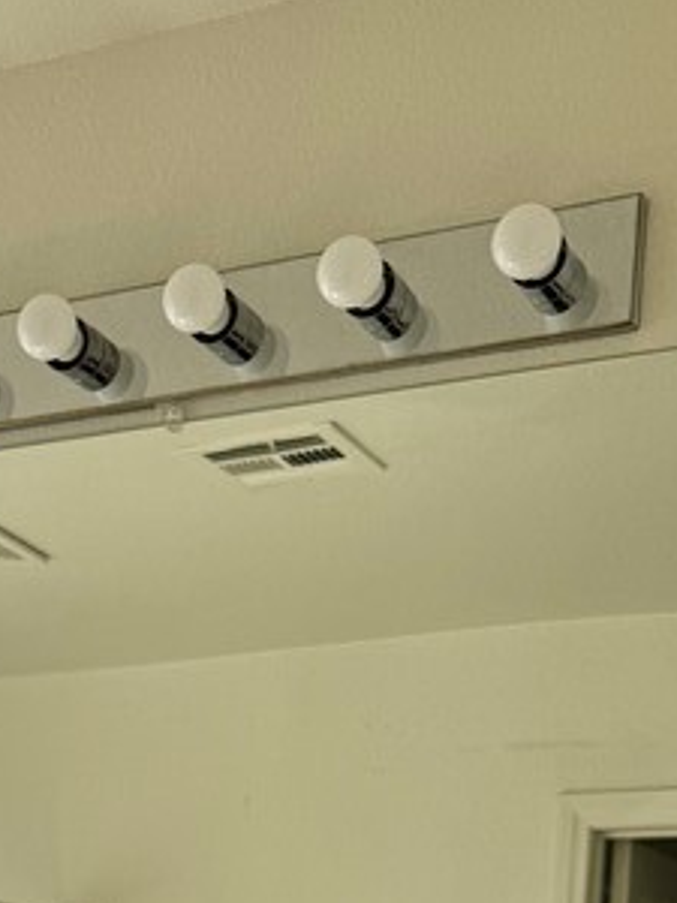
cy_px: 1427
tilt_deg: -7.6
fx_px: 2138
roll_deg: -2.0
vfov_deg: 19.9
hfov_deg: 17.2
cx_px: -141
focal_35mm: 82
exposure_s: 1/1238
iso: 80
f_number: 1.78
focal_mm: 6.86
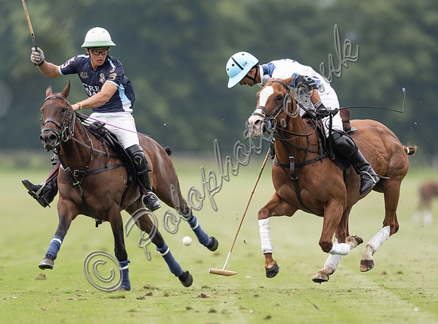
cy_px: 163
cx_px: 275
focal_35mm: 830
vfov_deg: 1.8
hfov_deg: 2.4
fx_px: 10447
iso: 400
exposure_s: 1/1000
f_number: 4
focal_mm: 500
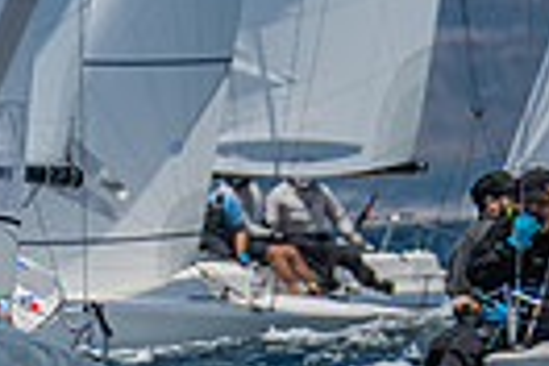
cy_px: -214
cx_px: -391
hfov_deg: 1.2
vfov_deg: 0.8
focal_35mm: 1755
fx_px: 26762
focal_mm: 400
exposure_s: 1/2500
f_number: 6.3
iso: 400
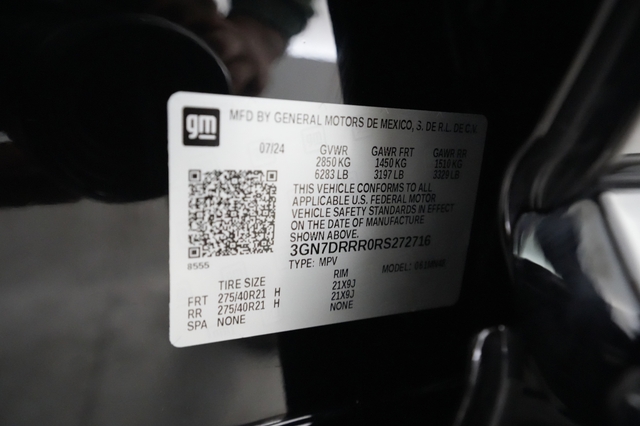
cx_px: 320
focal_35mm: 24
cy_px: 213
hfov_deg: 73.8
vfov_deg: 53.1
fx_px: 426
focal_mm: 24
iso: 16000
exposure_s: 1/80
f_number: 4.5
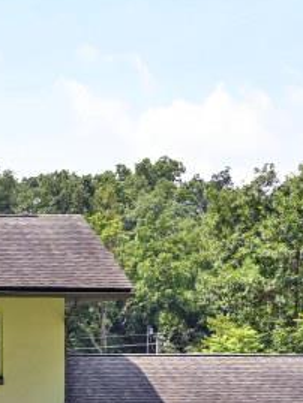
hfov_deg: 17.7
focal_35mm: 75
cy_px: 307
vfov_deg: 25.6
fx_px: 875
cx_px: -142
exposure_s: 1/320
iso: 100
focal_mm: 14
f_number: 6.3
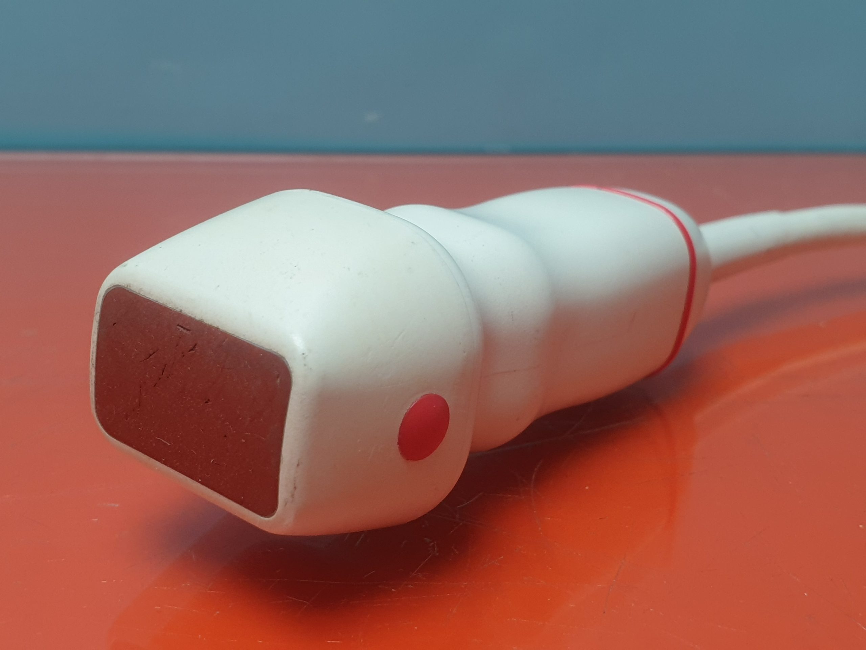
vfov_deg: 53.1
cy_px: 325
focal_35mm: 26
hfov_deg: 67.3
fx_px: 650
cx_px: 433
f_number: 2.4
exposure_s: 1/50
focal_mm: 4.3
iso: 80
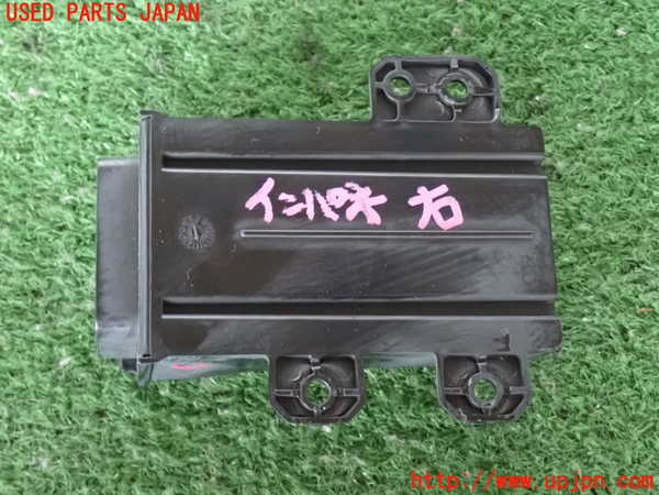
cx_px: 330
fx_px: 1276
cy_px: 248
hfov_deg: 29.0
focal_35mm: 67
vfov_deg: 21.9
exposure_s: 1/15
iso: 1600
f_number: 3.8
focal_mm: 11.88
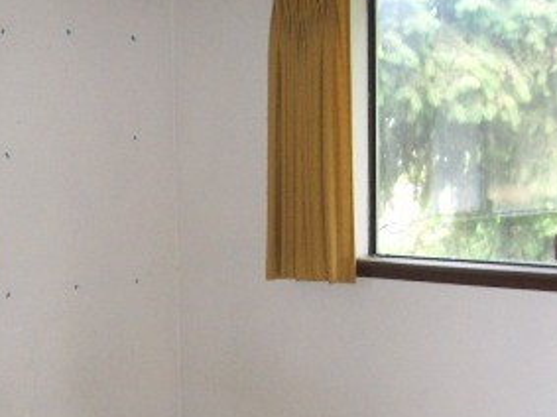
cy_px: 299
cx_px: 142
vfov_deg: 19.0
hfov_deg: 25.1
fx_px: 1238
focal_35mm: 77
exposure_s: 1/60
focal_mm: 5.6
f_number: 2.7
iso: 125
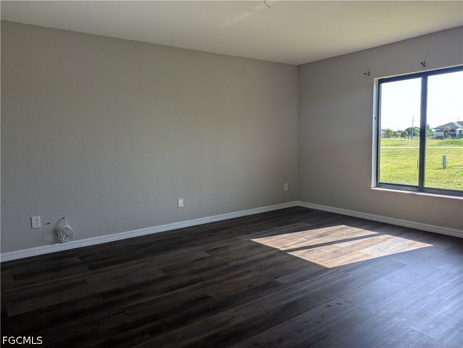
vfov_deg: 54.9
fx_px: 335
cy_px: 174
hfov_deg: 69.4
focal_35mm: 25
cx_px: 232
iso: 42
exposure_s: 1/423
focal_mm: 5.43
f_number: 1.89
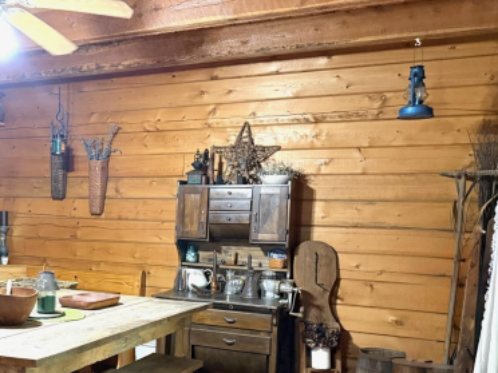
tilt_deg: -3.5
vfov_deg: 33.3
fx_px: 619
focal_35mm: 43
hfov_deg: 40.9
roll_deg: -1.5
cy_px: 247
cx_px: 61
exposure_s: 1/40
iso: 800
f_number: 1.78
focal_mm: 6.76
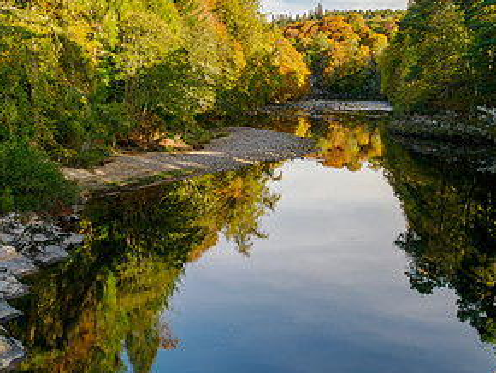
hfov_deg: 39.6
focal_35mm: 48
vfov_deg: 29.7
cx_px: 272
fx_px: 688
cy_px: 80
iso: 400
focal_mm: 12
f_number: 7.1
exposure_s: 1/125
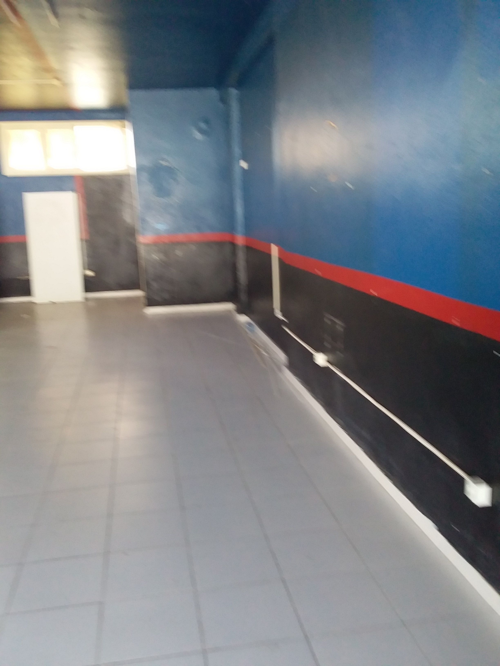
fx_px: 597
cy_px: 333
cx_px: 250
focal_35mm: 31
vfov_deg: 58.4
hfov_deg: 45.4
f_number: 2.2
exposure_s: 1/50
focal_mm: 3.3
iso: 125
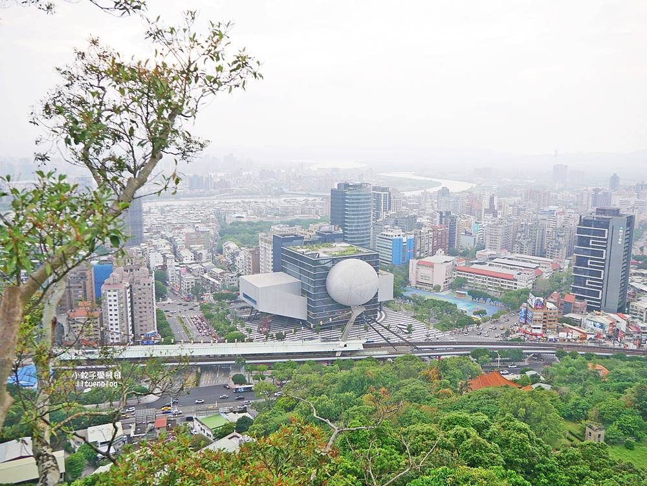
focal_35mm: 28
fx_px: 524
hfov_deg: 63.4
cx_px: 324
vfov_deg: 49.8
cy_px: 243
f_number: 3.5
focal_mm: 14
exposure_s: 1/100
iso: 200
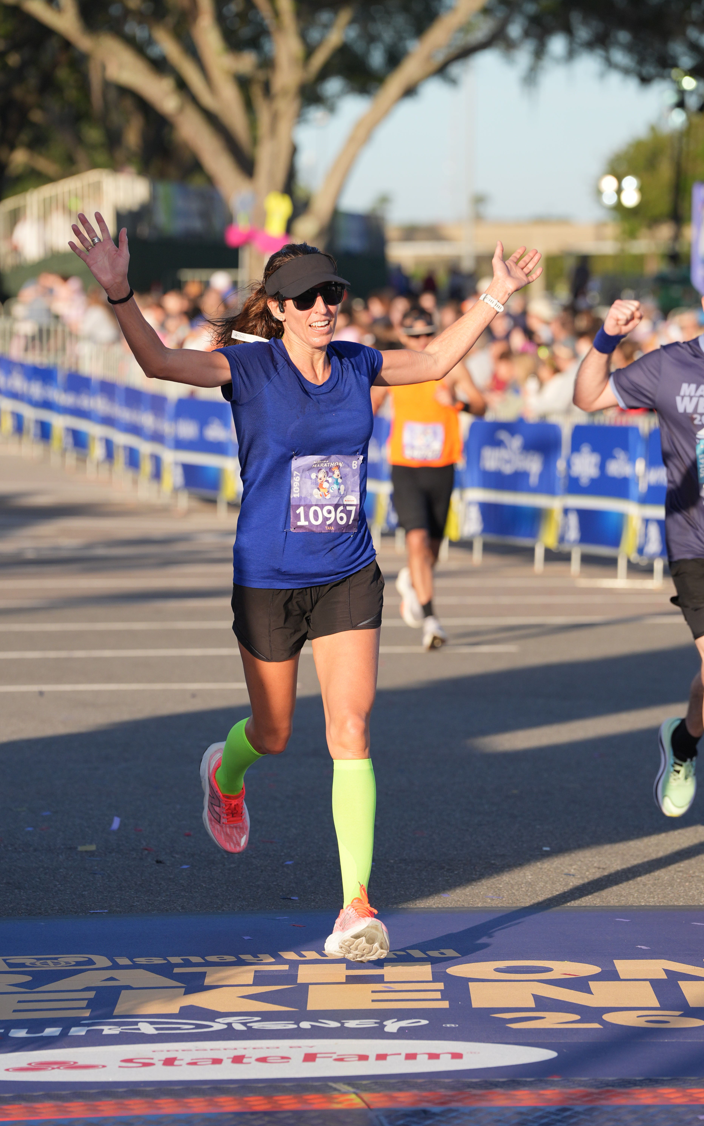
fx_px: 5280
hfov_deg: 7.6
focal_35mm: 172
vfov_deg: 12.2
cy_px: 561
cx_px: 350
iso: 320
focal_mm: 168
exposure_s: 1/1250
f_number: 4.5
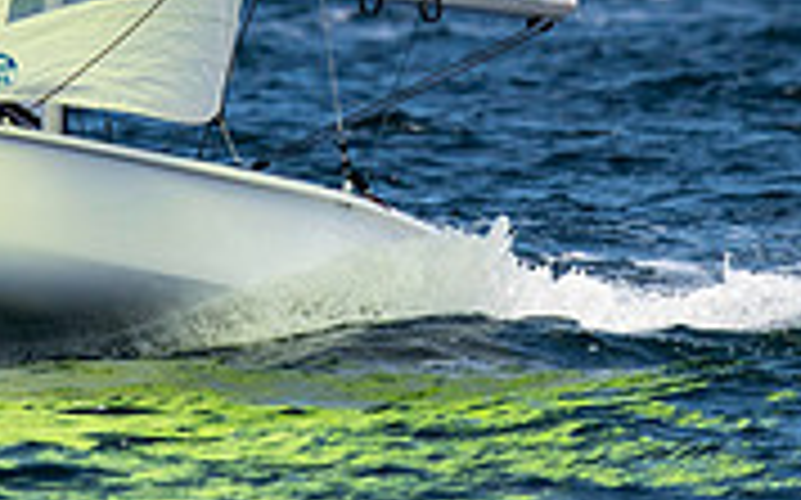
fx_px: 37916
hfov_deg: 1.2
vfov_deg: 0.8
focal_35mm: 1738
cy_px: -177
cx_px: 312
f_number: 5
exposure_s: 1/5000
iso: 400
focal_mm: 300
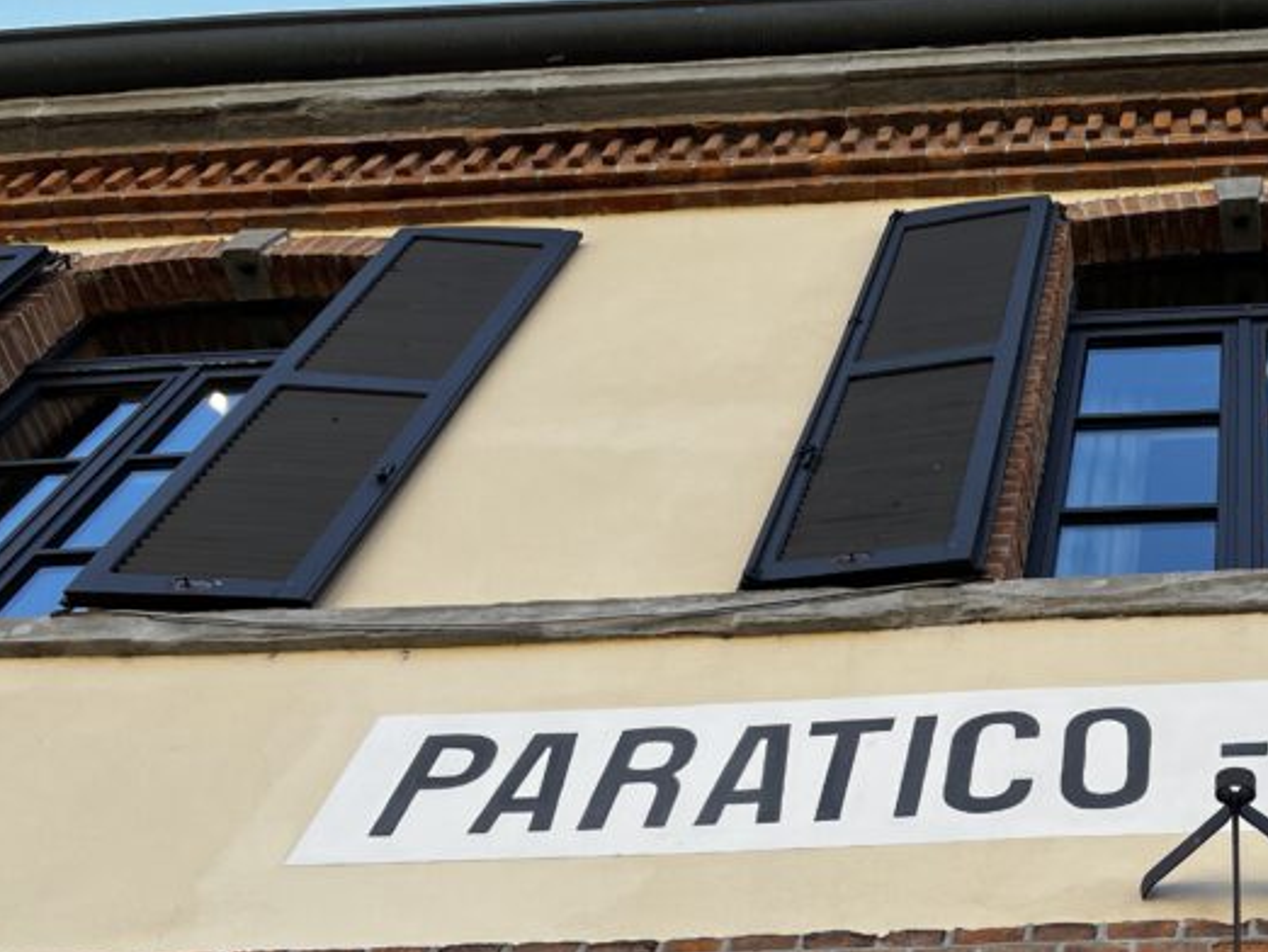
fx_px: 1869
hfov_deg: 34.8
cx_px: 1200
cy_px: 690
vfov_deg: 28.2
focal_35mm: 51
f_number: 1.6
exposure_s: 1/787
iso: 50
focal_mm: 5.1
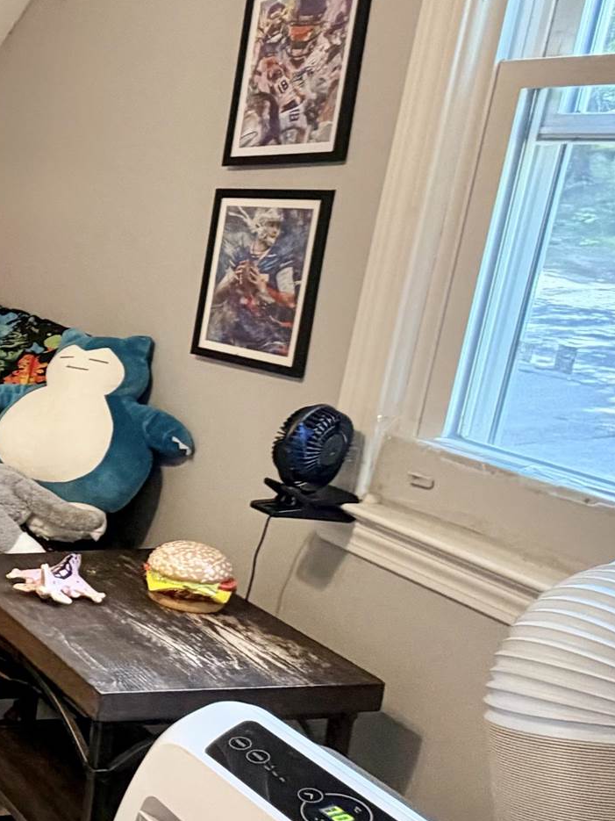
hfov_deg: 20.0
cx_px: -556
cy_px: 415
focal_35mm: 46
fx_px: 1090
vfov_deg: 41.2
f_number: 2.2
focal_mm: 2.22
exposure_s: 1/60
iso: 200
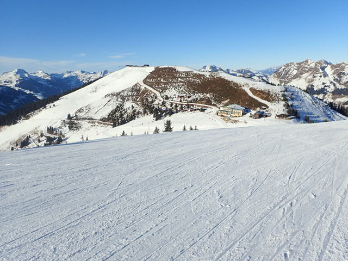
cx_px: 174
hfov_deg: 69.4
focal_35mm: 25
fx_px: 251
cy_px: 130
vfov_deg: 54.9
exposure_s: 1/250
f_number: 8
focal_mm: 4.5
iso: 100
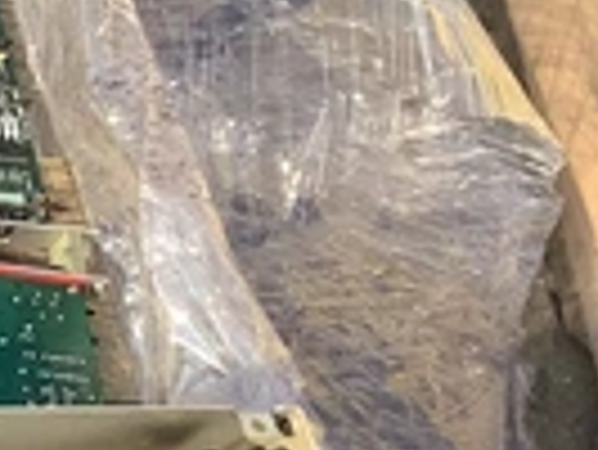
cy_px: 371
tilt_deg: -59.9
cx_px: -1007
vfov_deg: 8.5
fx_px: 3026
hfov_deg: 9.5
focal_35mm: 175
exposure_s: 1/509
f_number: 2.4
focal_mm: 3.3
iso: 25
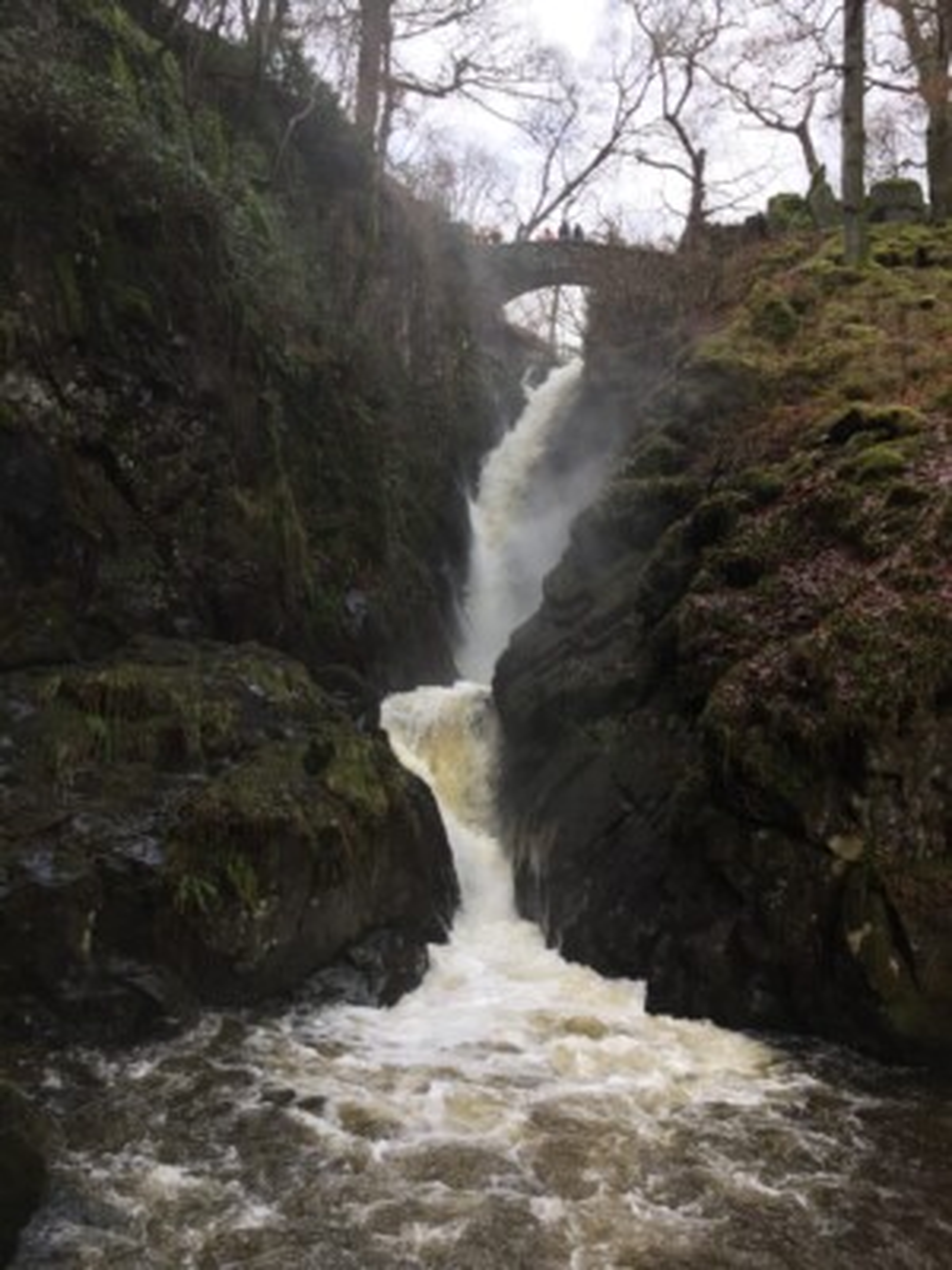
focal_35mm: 29
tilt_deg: +5.6
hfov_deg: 48.2
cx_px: 476
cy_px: 635
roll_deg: -4.0
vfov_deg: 61.7
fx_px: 1063
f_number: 2.2
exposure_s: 1/100
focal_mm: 4.15
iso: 50
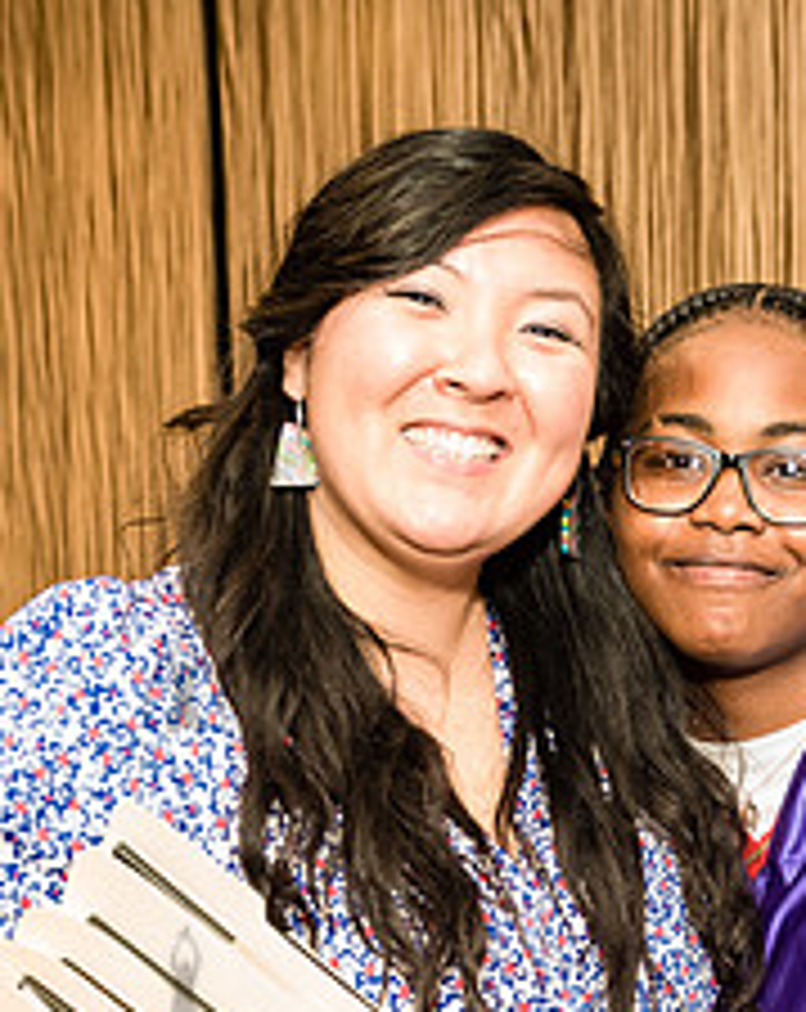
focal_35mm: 79
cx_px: 559
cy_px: 828
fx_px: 2364
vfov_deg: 23.8
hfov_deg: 19.3
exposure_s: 1/200
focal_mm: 28
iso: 2000
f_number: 3.5
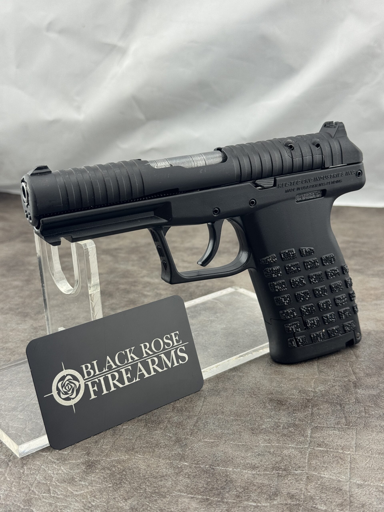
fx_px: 710
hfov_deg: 30.3
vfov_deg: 39.7
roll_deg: +0.9
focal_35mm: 48
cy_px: 256
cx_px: 192
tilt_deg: -19.7
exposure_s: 1/147
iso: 50
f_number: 1.78
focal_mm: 6.76
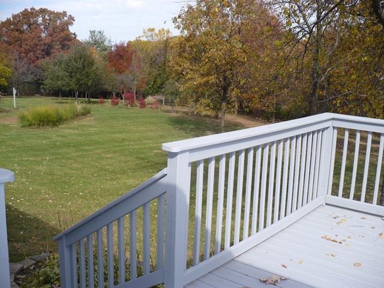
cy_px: 144
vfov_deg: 38.7
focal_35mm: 37
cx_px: 192
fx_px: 410
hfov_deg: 50.1
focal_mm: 6.1
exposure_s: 1/1000
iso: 100
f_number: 2.8
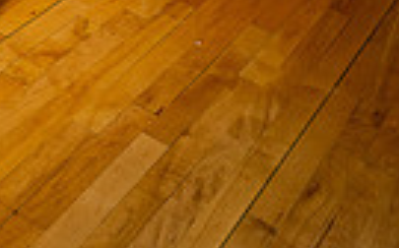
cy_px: -337
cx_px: 18
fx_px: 1184
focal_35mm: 109
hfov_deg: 18.7
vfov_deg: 10.4
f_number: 6.3
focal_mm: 32
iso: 100
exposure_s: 1/250
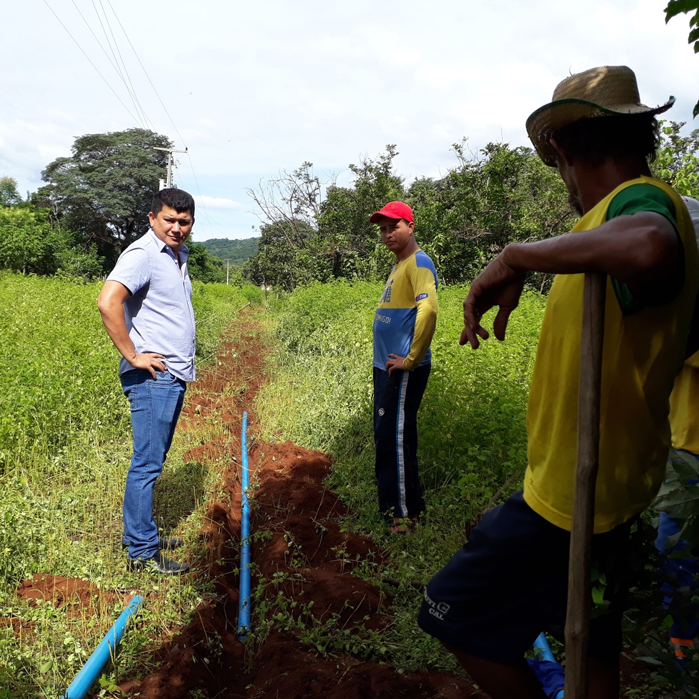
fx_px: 731
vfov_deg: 51.1
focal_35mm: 32
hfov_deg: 51.0
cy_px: 348
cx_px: 321
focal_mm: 3.6
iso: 40
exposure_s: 1/1029
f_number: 1.9
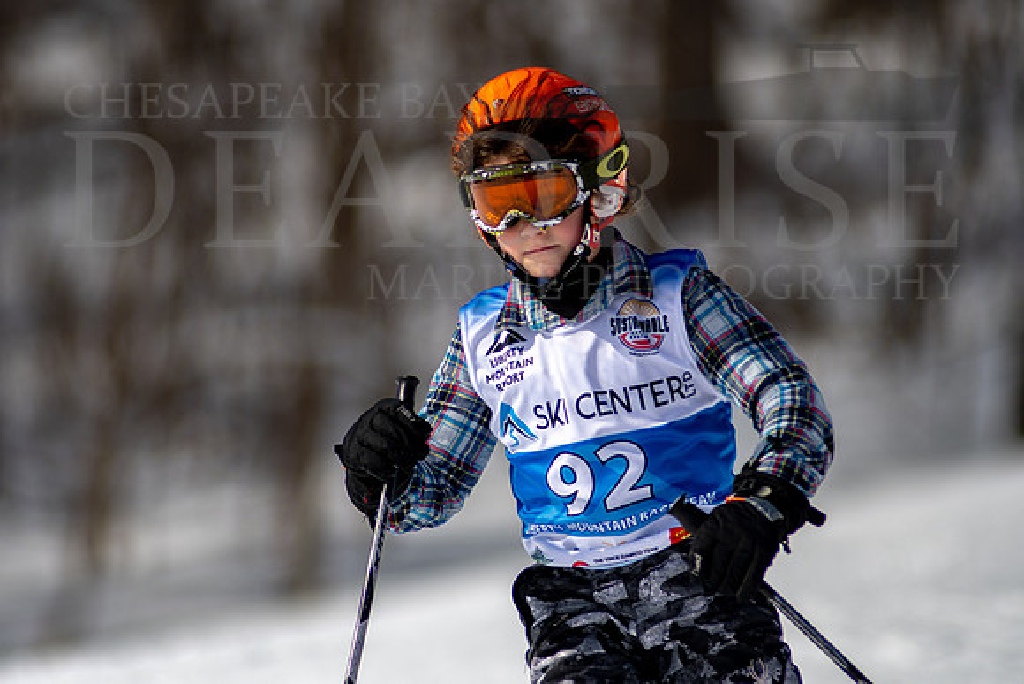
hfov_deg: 4.6
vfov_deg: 3.1
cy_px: 342
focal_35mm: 450
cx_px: 512
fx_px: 12802
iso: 100
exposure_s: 1/6400
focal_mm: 300
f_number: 2.8
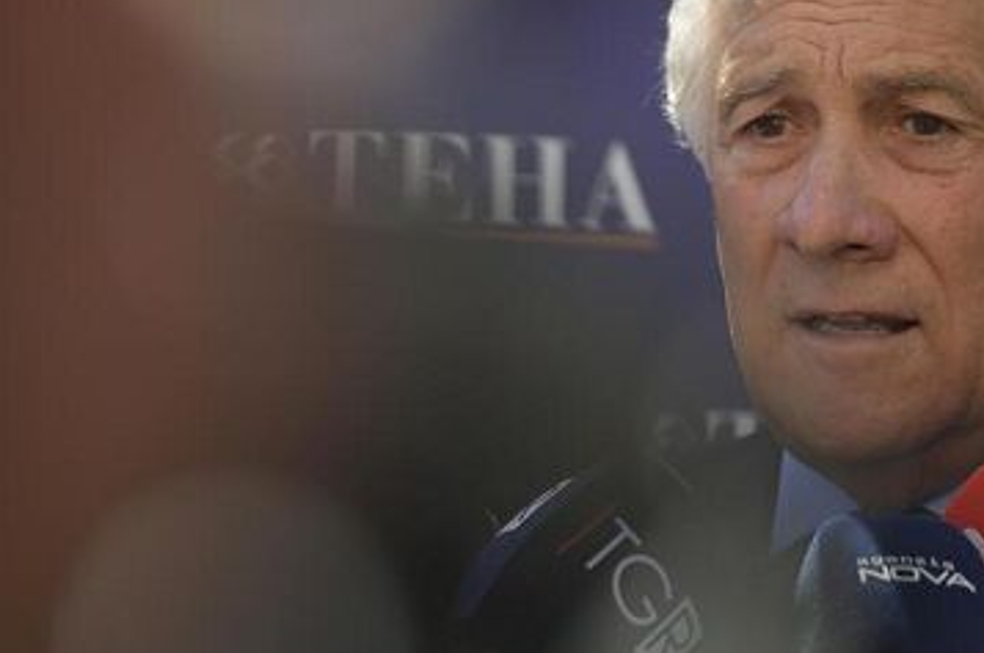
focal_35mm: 280
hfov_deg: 7.4
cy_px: 271
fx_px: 7643
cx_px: 681
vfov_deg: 4.9
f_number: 3.2
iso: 640
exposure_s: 1/1250
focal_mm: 195
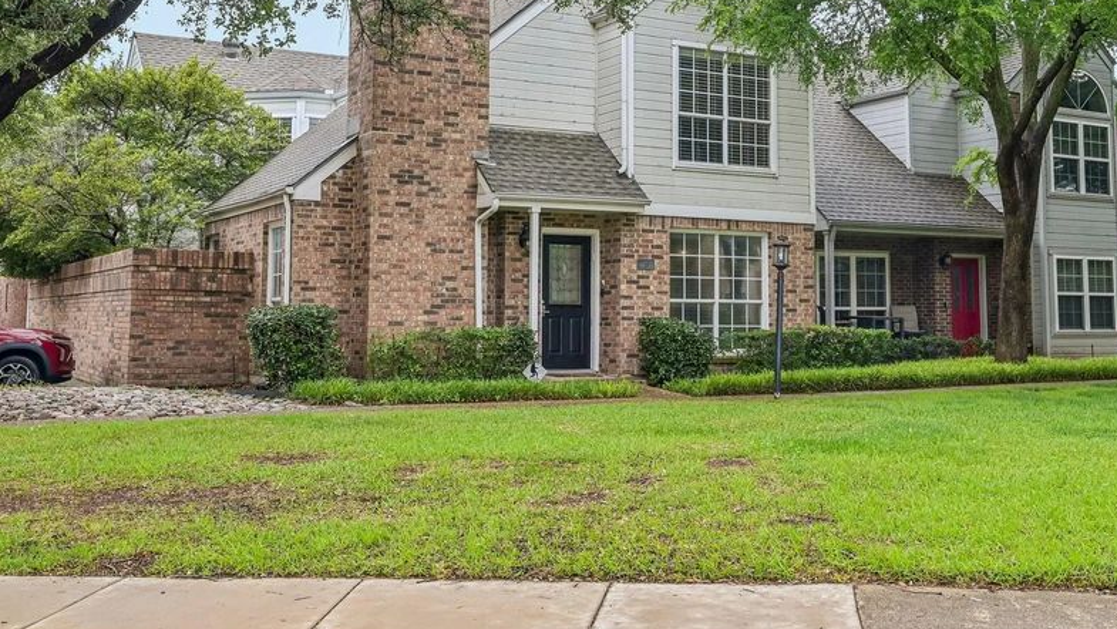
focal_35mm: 41
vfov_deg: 28.7
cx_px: 591
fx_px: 1215
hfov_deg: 49.4
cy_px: 173
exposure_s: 1/125
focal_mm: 30
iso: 400
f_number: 8
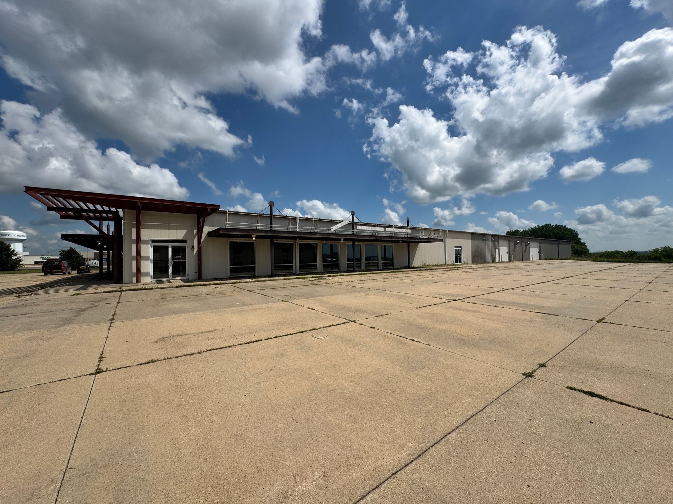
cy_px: 252
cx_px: 336
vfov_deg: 85.7
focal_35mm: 14
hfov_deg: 102.1
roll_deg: +0.7
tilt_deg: +2.0
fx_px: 272
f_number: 2.2
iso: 40
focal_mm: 2.22
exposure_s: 1/3906
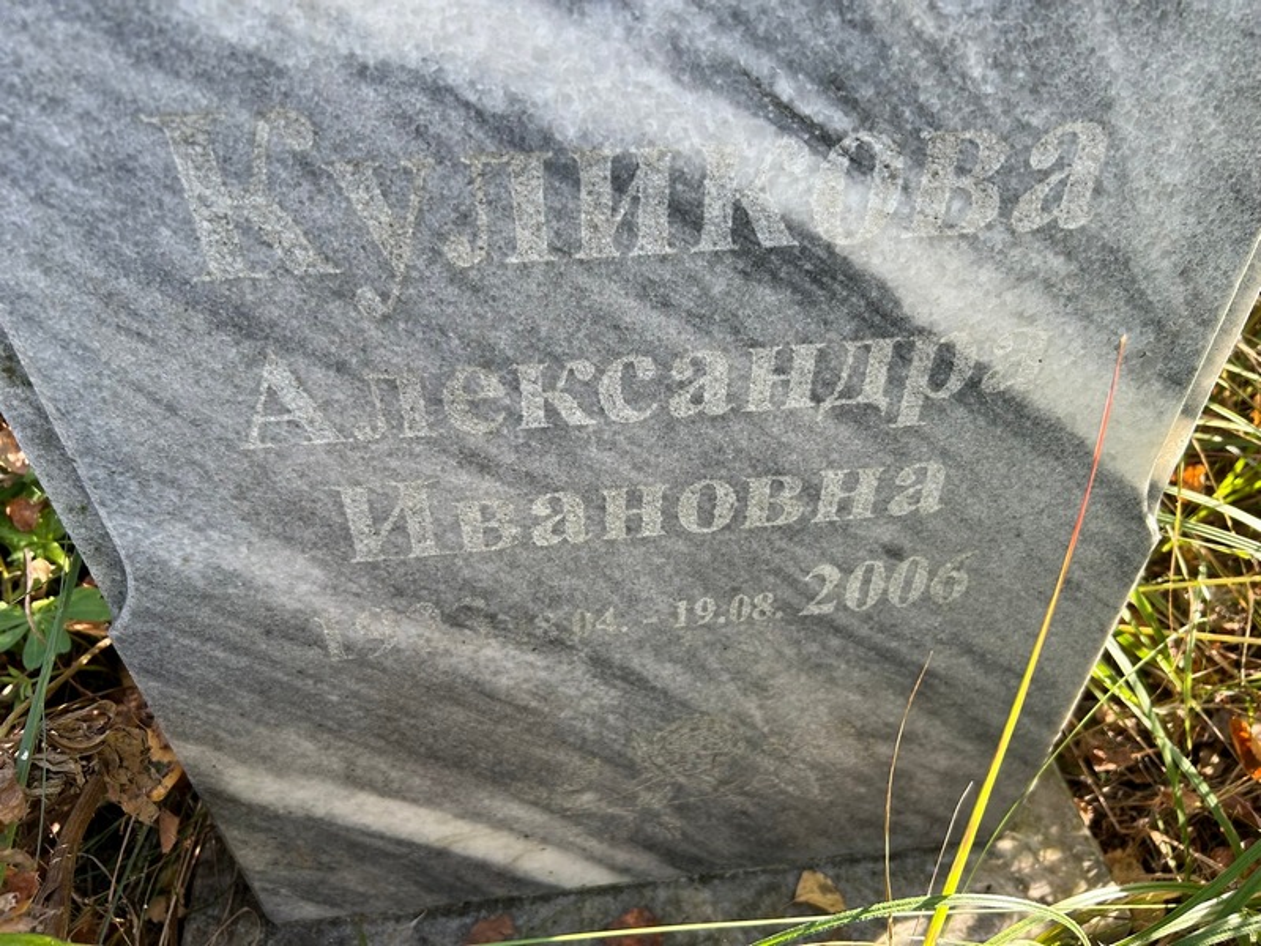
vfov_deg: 53.1
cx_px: 630
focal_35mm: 26
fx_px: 947
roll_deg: +0.9
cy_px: 473
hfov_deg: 67.3
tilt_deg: -41.3
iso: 40
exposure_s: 1/227
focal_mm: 5.7
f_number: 1.5
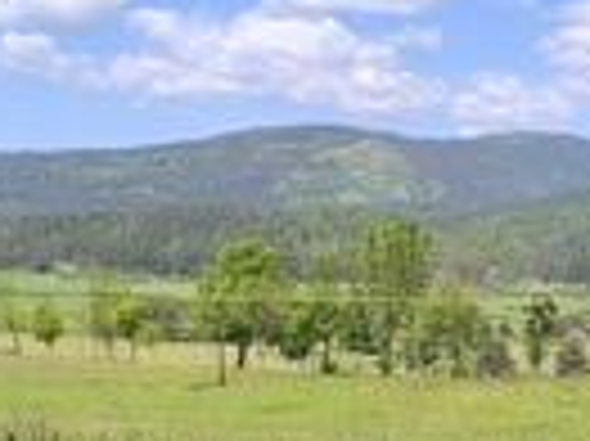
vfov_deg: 18.6
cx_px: 338
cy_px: 220
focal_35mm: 79
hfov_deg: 24.7
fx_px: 1345
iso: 50
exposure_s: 1/711
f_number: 1.65
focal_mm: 6.14
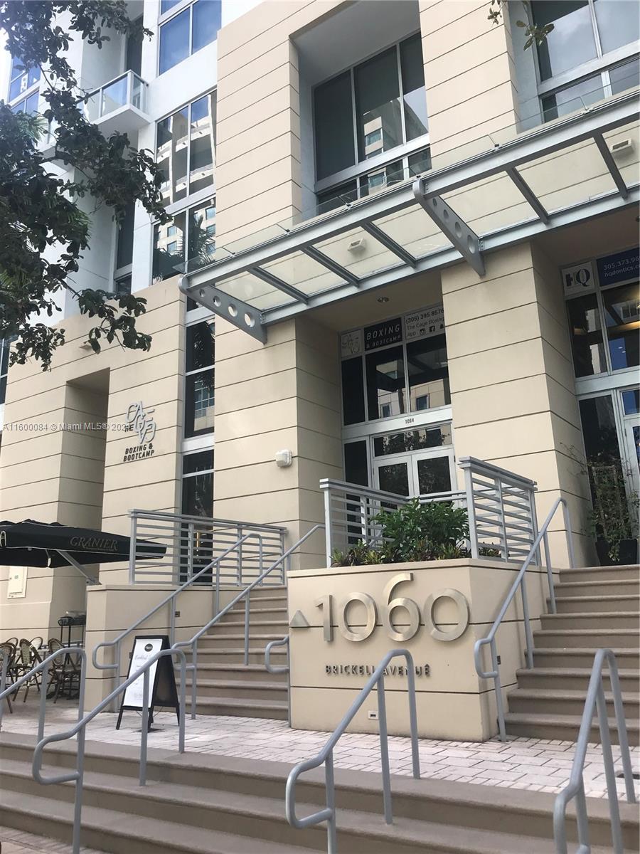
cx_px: 320
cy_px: 427
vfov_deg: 63.4
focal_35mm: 28
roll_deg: +1.5
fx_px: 690
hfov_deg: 49.7
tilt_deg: +15.6
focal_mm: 3.99
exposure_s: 1/481
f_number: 1.8
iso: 20
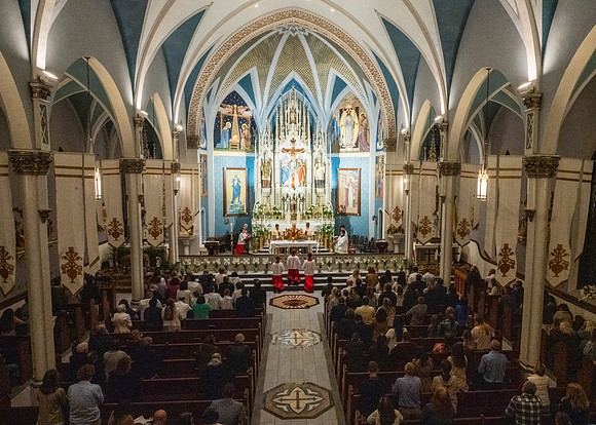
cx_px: 328
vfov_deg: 50.9
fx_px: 447
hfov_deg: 67.2
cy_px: 214
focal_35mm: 26
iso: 5000
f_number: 16
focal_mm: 24
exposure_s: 1/60
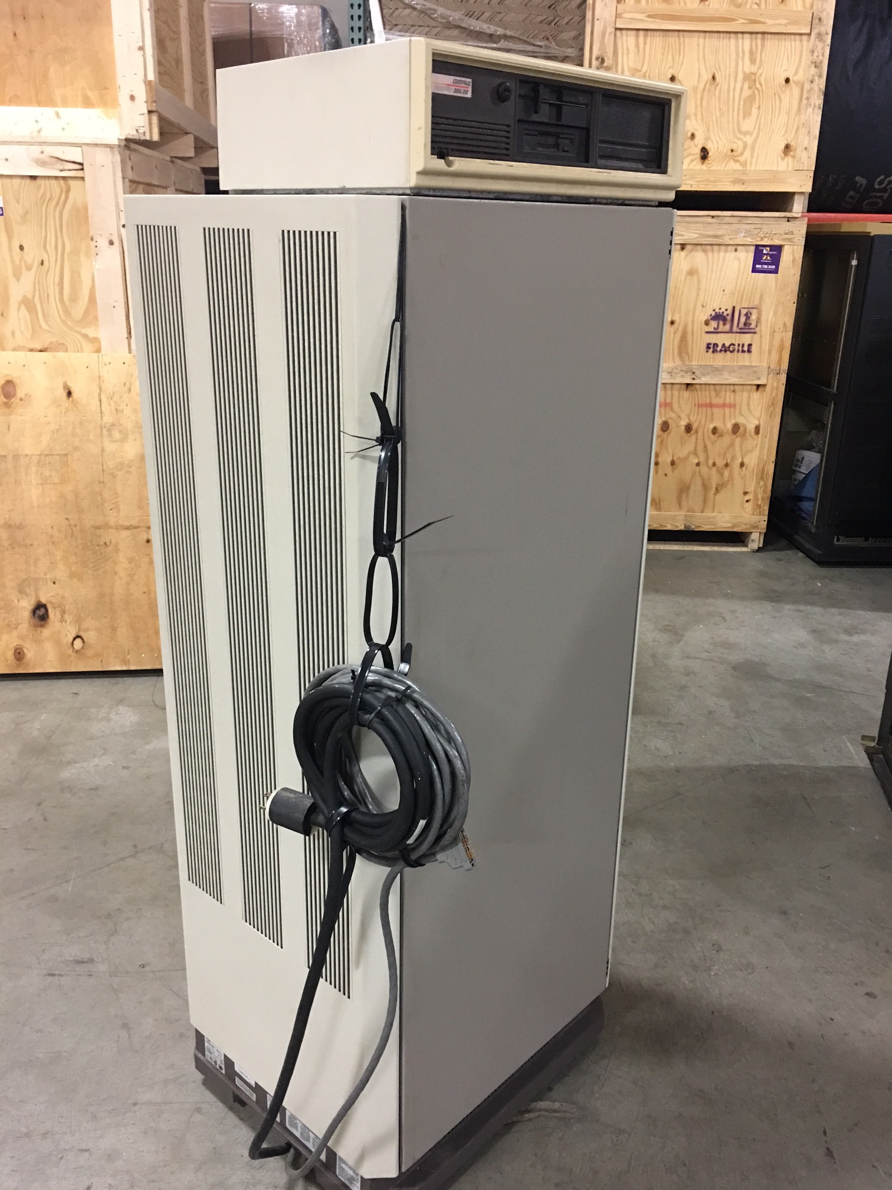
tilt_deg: -18.4
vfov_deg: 61.7
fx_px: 996
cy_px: 595
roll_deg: -2.0
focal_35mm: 29
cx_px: 446
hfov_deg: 48.2
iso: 100
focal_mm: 4.15
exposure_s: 1/15
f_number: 2.2
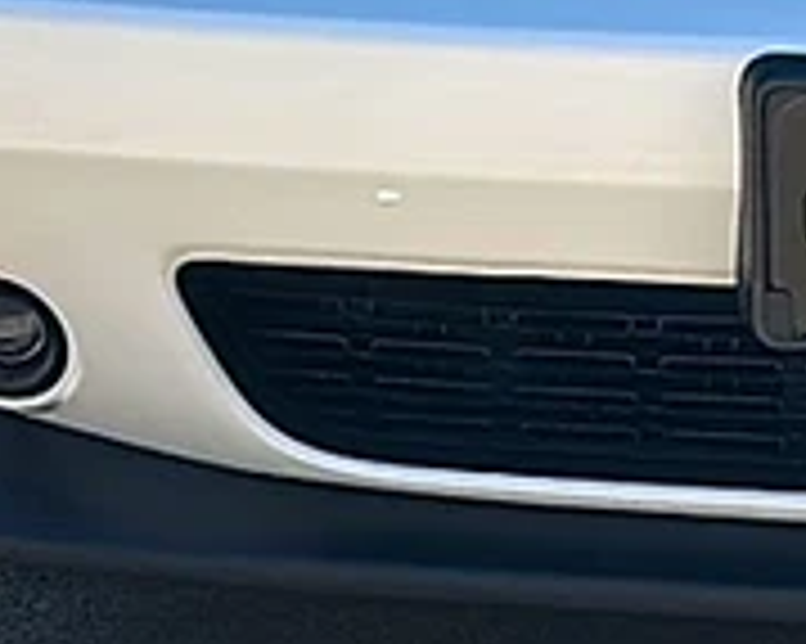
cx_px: 1013
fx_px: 3362
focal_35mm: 141
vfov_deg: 10.7
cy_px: -142
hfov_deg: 13.2
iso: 80
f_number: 1.78
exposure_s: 1/9091
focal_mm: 6.86
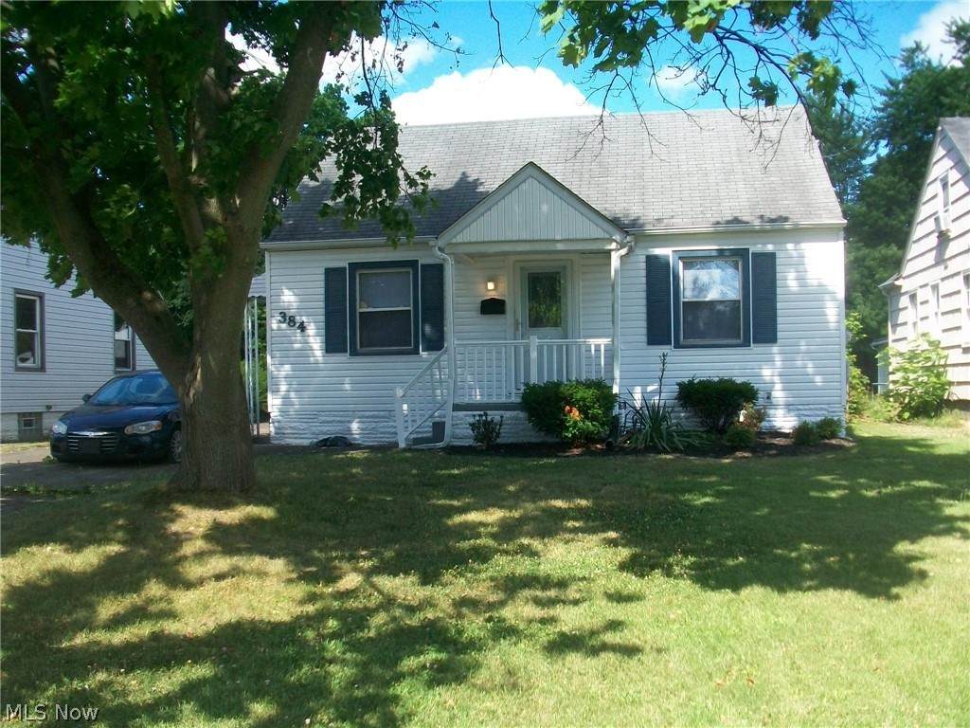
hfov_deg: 54.0
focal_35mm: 34
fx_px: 953
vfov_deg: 41.8
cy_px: 364
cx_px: 485
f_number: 2.8
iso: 80
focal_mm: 5.7
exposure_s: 1/500
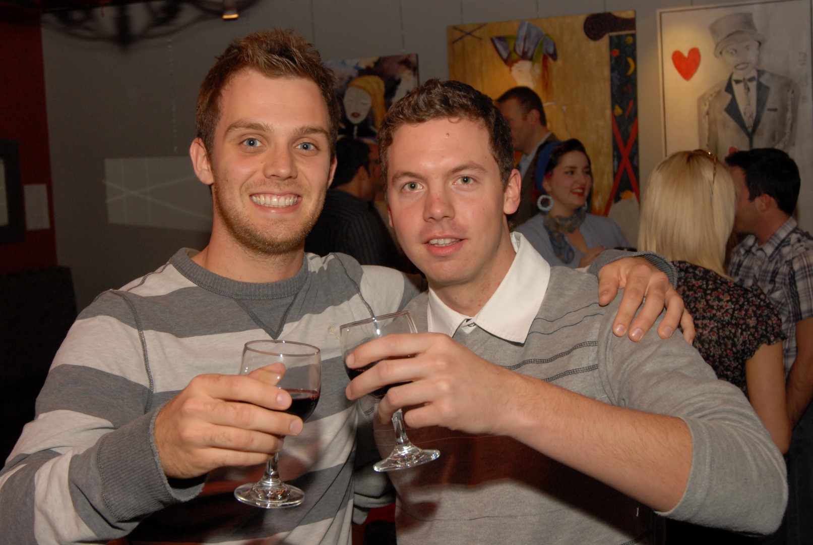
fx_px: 1153
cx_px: 406
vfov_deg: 26.6
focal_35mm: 51
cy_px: 272
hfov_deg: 38.8
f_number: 7.1
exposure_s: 1/125
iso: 400
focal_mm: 34
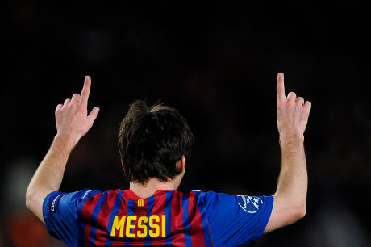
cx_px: 186
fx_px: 4119
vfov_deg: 3.4
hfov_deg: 5.2
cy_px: 124
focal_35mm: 400
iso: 1250
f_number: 2.8
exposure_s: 1/1000
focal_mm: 400
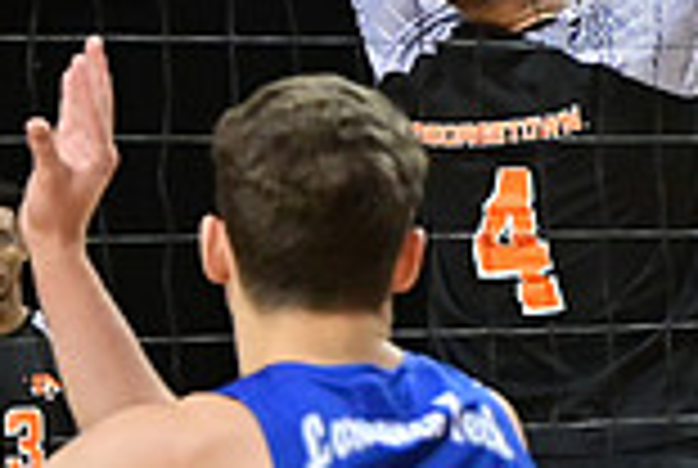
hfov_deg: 3.9
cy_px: -362
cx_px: 959
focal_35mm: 527
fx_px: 10237
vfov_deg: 2.6
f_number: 5.6
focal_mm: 94
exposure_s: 1/800
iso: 2500
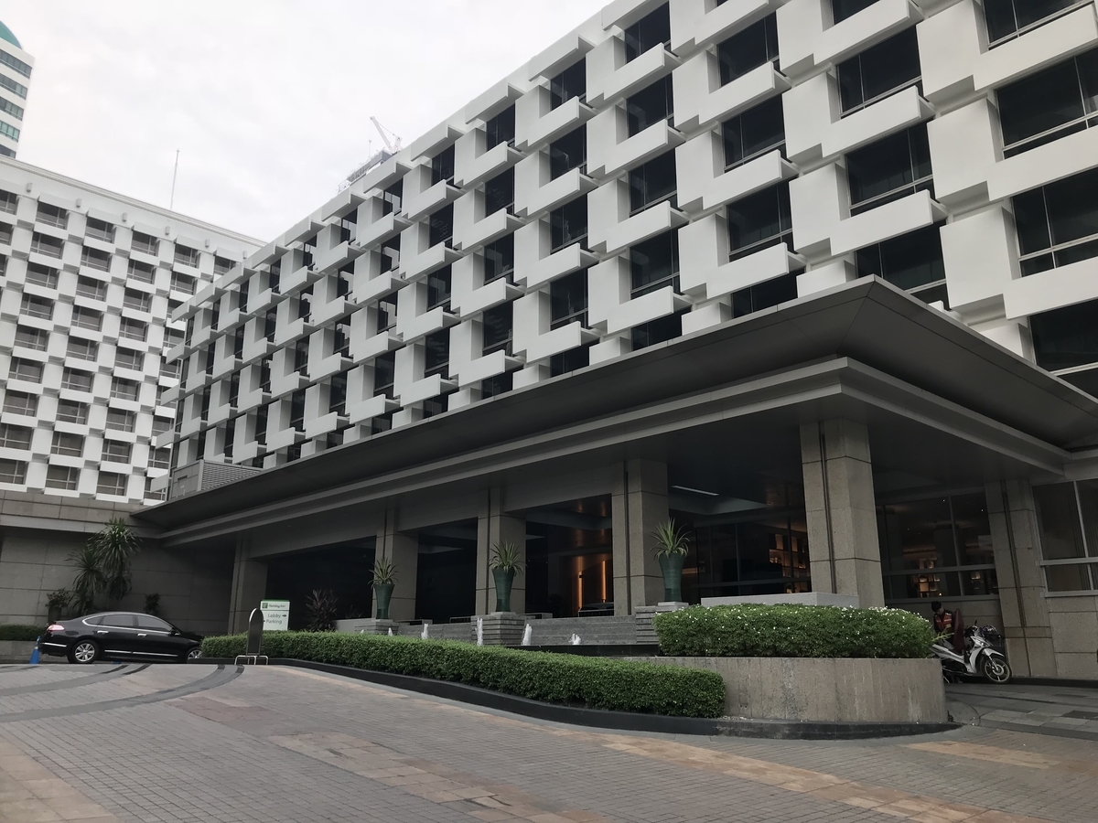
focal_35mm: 28
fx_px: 888
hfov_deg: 63.4
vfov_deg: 49.7
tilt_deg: +14.8
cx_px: 549
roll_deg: +0.6
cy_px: 412
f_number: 1.8
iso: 20
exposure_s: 1/517
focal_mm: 3.99
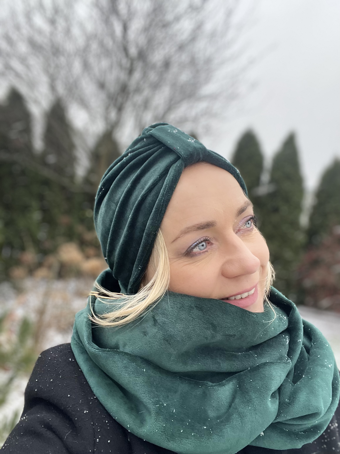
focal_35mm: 30
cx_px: 170
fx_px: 393
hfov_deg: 46.8
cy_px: 227
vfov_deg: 60.0
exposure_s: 1/112
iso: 100
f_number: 2.2
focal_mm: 2.71
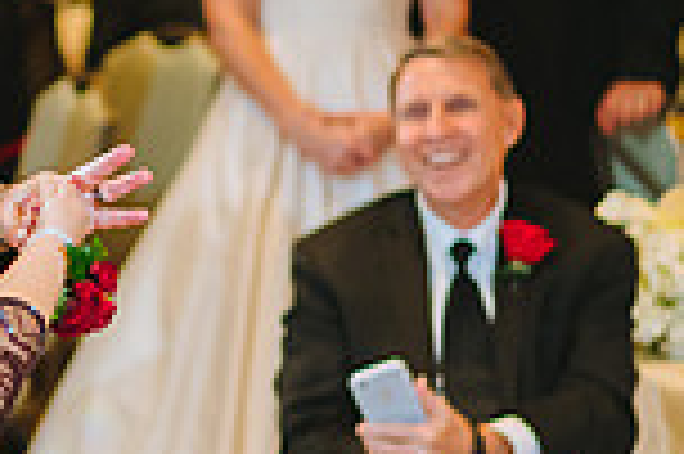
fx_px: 6168
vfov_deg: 4.2
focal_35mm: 325
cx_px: -518
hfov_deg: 6.2
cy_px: 240
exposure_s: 1/160
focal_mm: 85
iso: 1600
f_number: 2.2
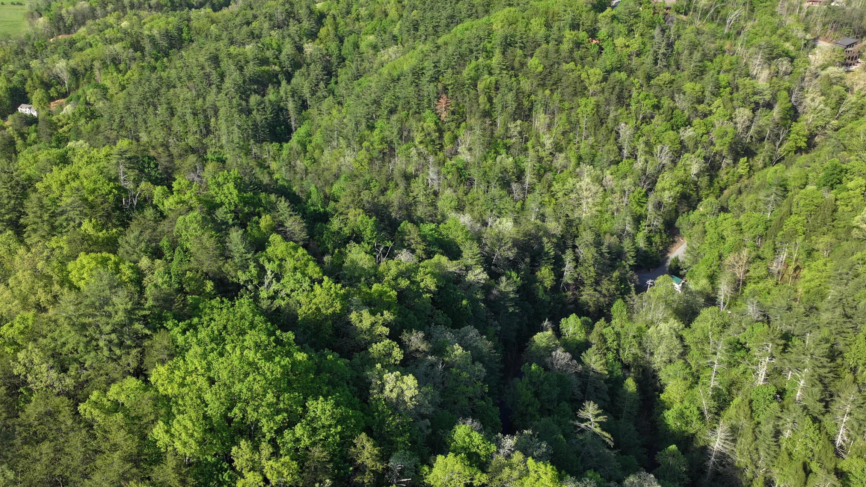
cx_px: 385
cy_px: 332
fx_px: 781
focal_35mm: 34
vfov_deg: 34.3
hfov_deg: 57.9
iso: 100
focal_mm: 12.29
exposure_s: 1/1000
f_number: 2.8
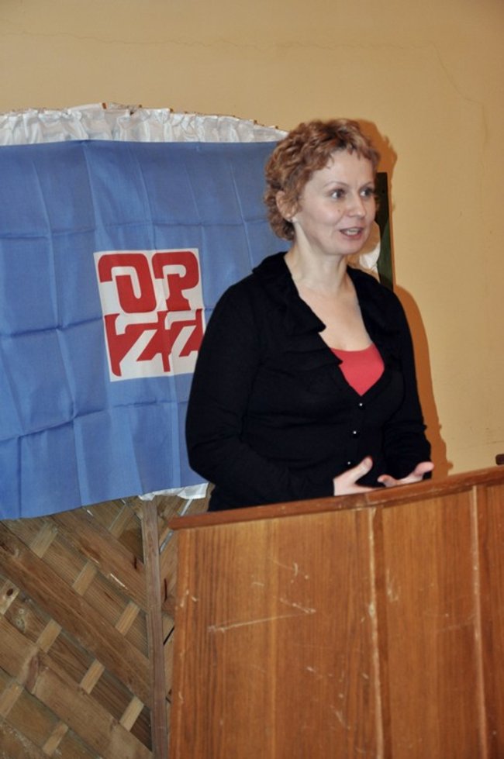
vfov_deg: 26.0
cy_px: 380
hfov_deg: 17.4
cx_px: 252
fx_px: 1643
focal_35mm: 78
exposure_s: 1/60
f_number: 5
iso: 800
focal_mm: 52
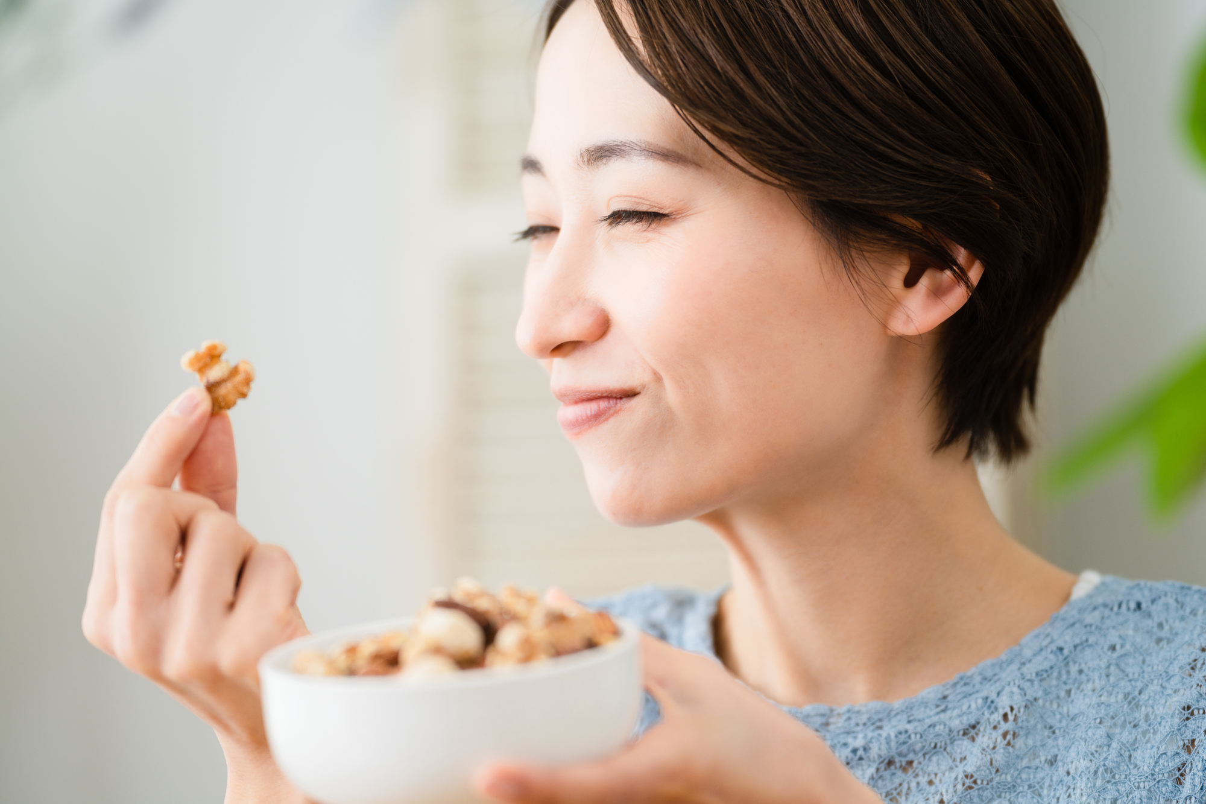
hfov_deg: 20.2
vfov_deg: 13.6
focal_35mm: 101
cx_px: 603
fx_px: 3383
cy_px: 402
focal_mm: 101
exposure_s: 1/250
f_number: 2.8
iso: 160
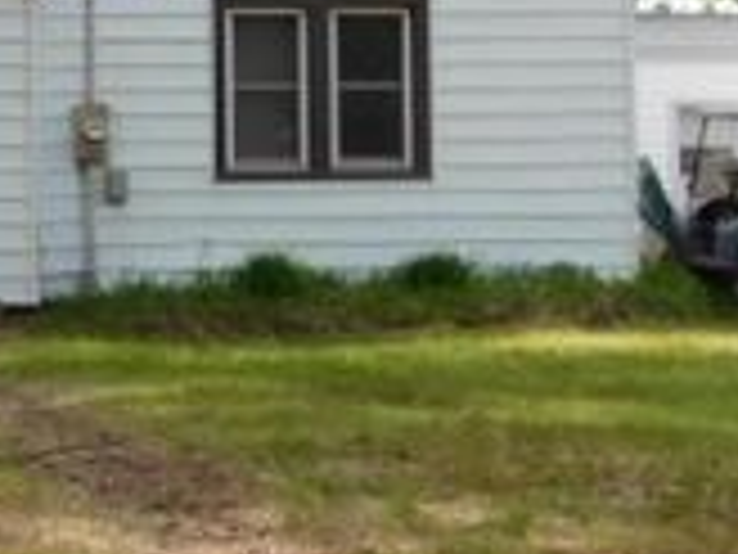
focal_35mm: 110
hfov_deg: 16.9
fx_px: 2345
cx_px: -220
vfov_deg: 13.3
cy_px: 25
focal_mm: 6.3
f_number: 3.5
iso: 125
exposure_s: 1/640
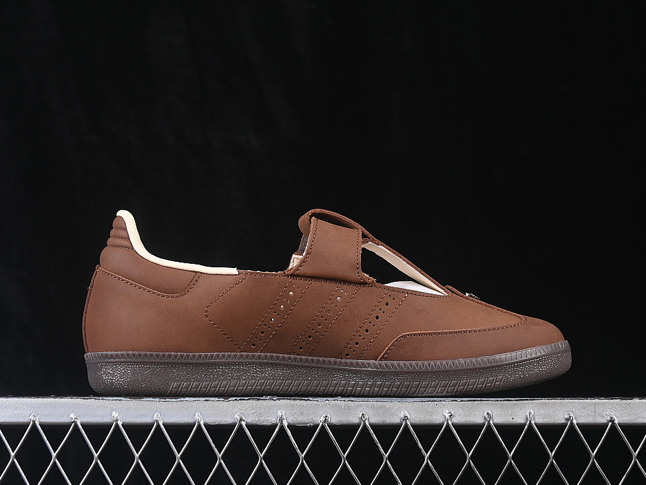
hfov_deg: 23.6
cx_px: 324
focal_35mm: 83
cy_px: 243
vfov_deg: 17.8
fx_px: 1549
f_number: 7.1
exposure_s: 1/80
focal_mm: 50
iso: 160
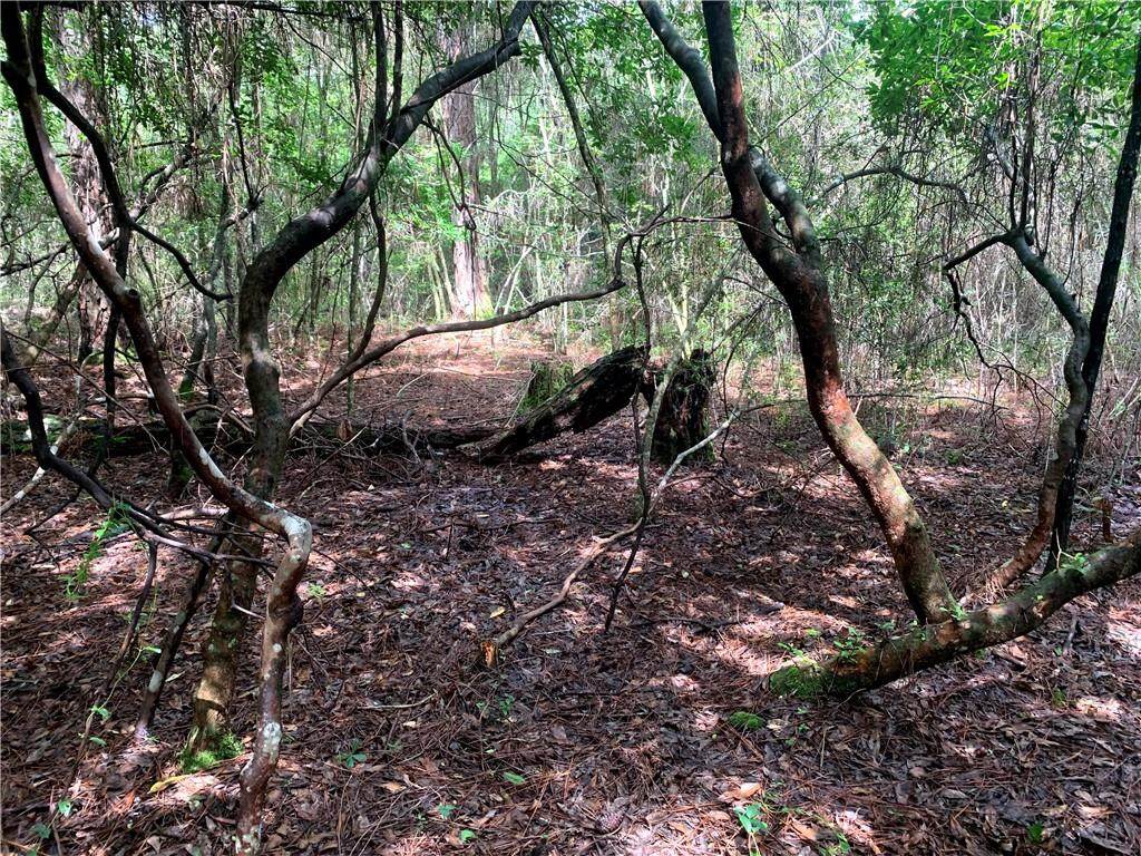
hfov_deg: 67.3
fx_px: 857
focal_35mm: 26
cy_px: 428
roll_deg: +1.0
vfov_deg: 53.1
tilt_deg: -3.1
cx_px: 570
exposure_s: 1/106
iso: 100
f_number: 1.8
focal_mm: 4.25
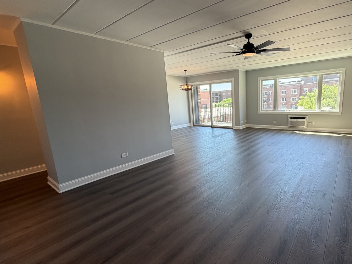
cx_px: 220
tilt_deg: -10.9
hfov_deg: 86.0
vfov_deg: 71.6
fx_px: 183
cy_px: 135
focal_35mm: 18
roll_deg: +2.1
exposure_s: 1/120
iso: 125
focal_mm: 2.22
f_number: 2.2
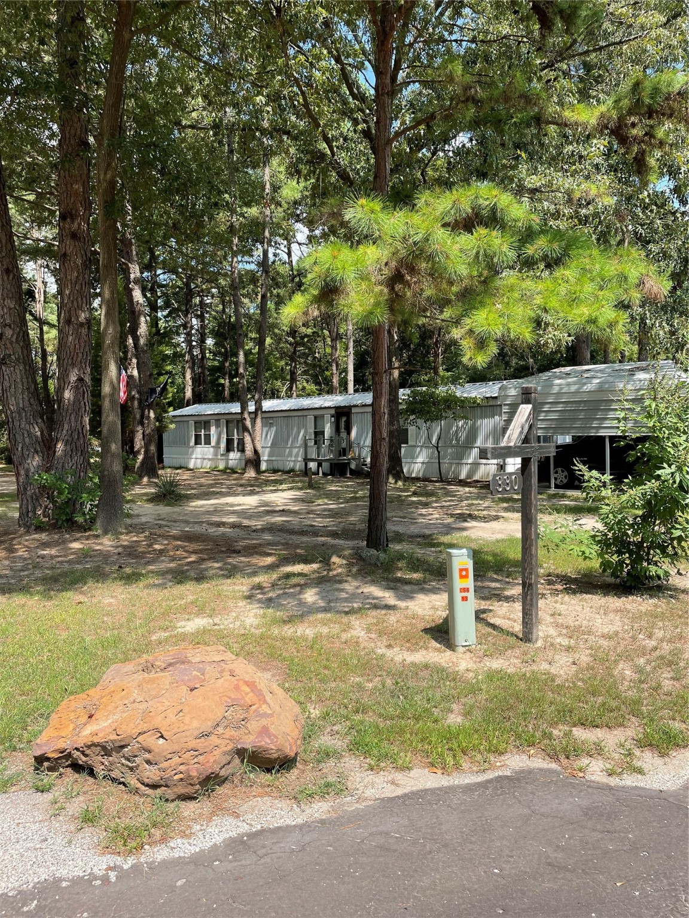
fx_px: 690
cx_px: 344
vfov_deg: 67.3
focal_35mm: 26
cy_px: 459
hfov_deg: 53.1
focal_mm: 4.2
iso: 32
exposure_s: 1/1531
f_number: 1.6
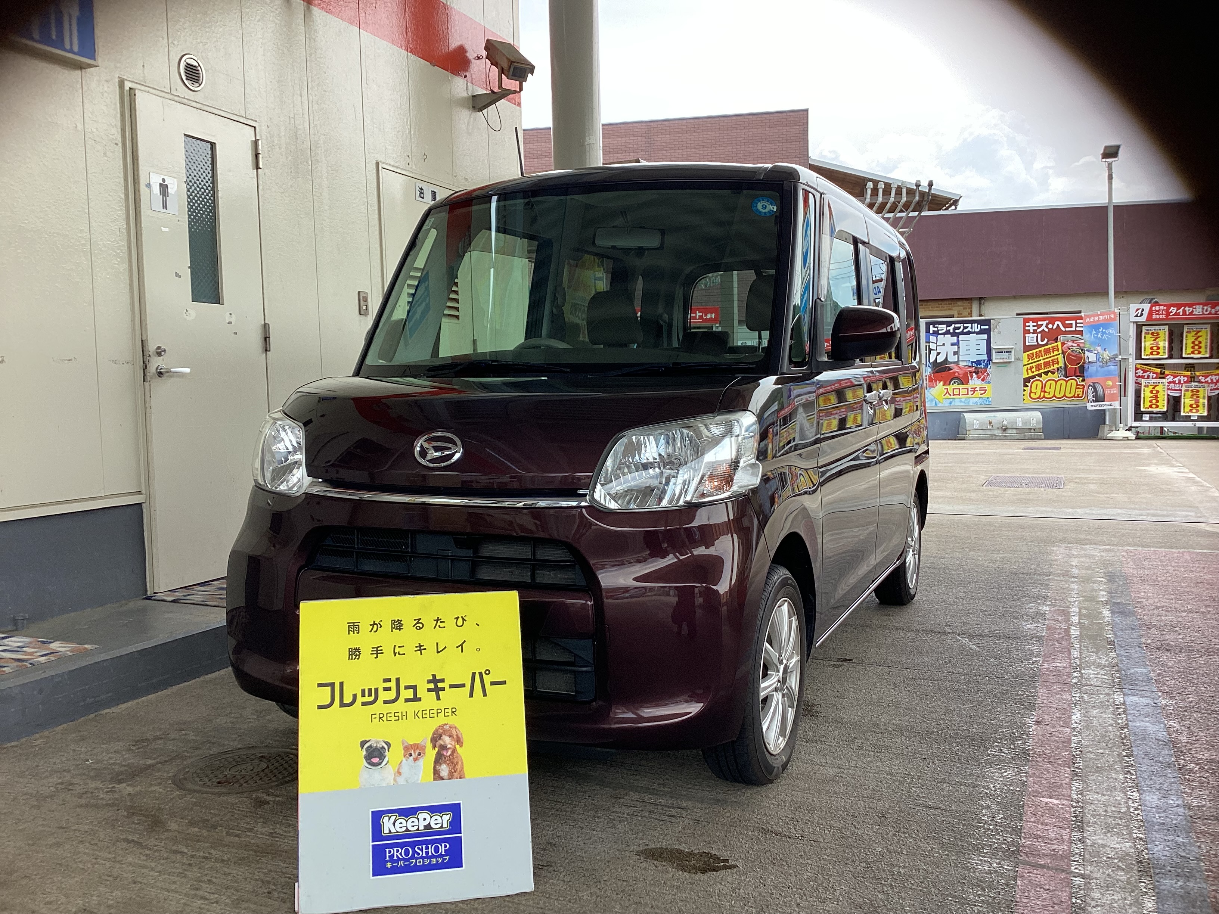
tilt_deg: -3.2
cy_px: 457
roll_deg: +3.6
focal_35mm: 31
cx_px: 610
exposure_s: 1/248
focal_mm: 3.3
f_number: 2.4
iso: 25
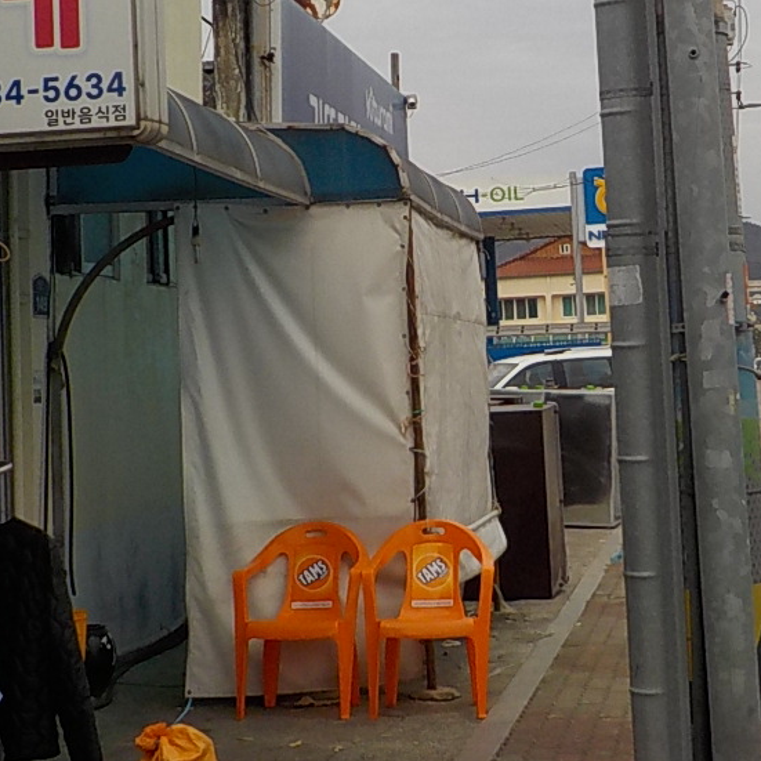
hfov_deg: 22.4
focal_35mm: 77
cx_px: 472
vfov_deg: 22.2
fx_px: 1915
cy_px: 144
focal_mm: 4.1
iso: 125
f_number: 3.3
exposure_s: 1/800
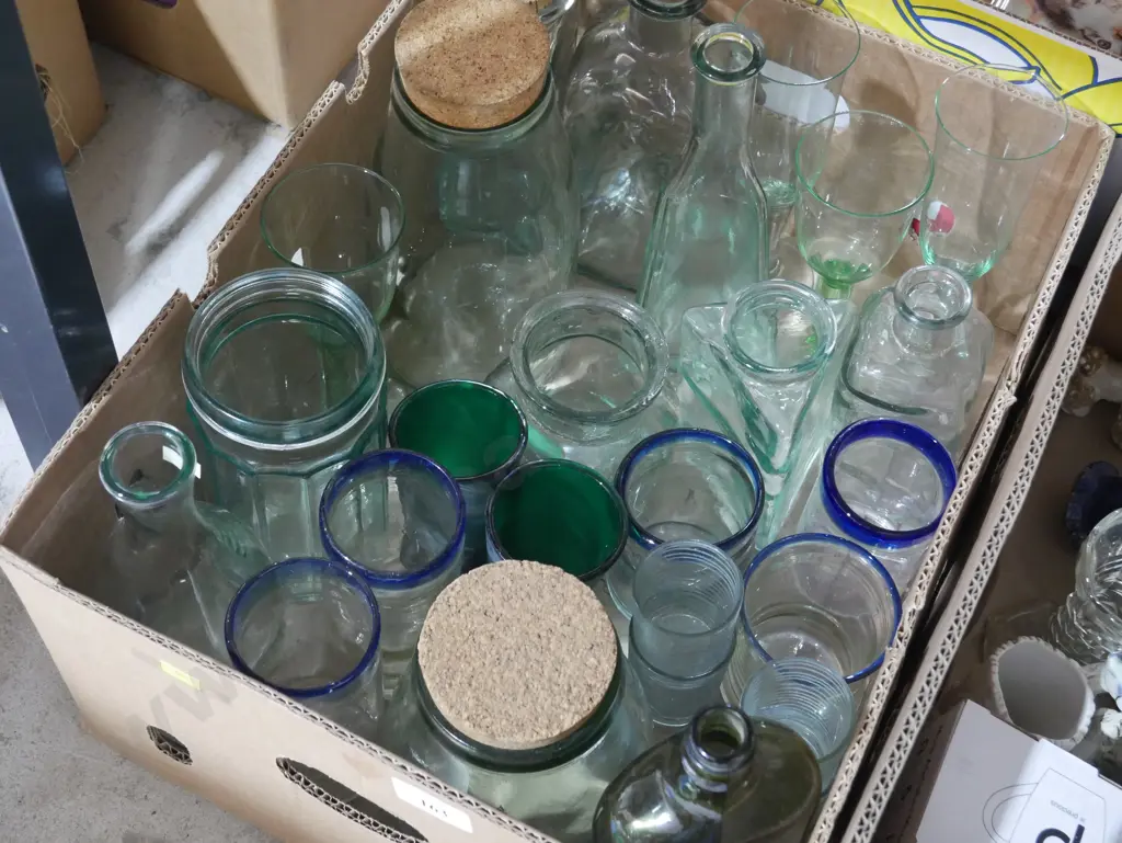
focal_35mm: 50
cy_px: 422
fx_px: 1621
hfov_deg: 38.2
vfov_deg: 29.1
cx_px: 561
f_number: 5.3
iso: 3200
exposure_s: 1/25
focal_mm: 25
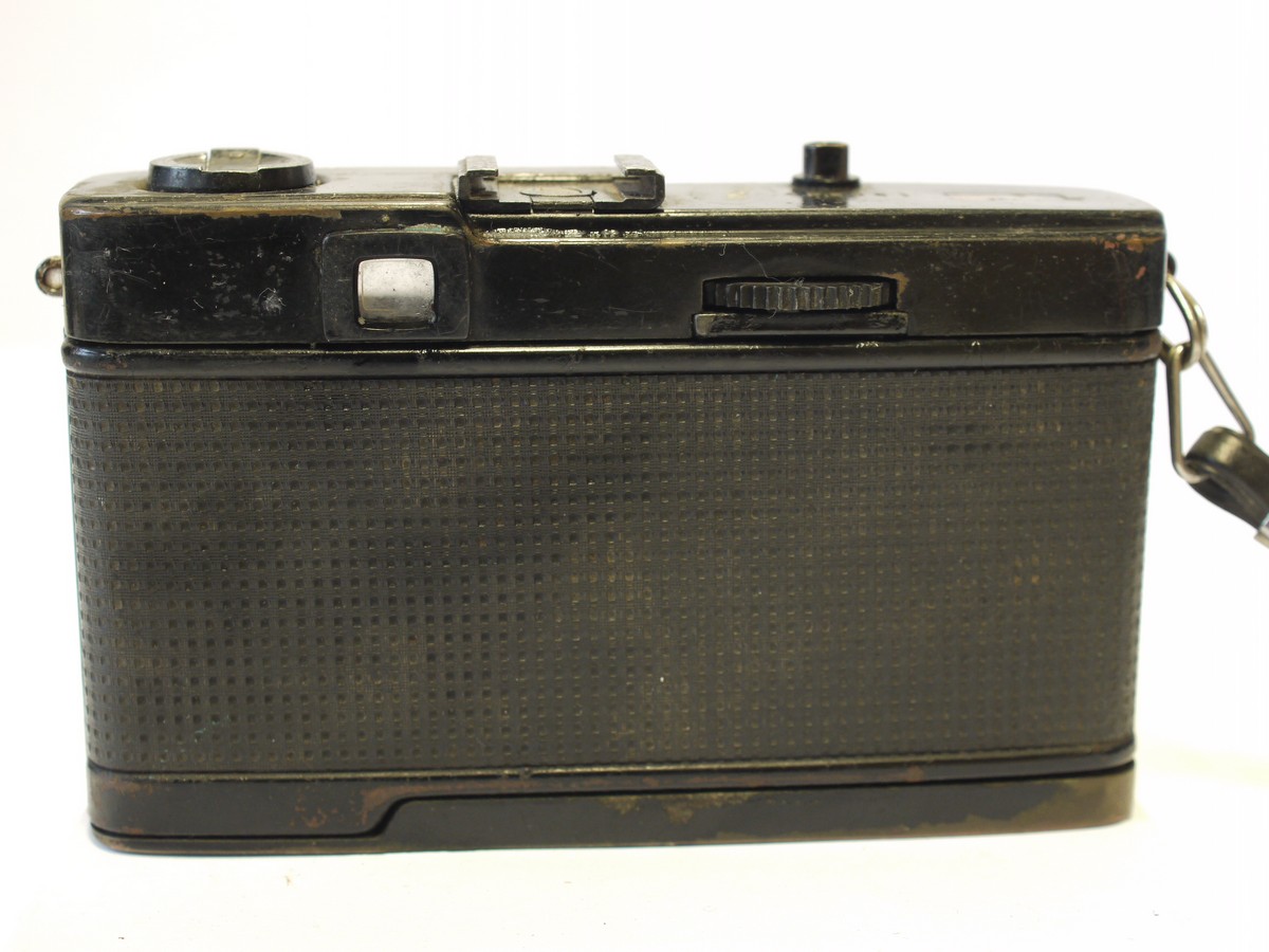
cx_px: 634
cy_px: 476
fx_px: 2200
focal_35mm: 60
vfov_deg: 24.4
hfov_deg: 32.2
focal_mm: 30
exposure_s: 1/15
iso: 400
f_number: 5.6
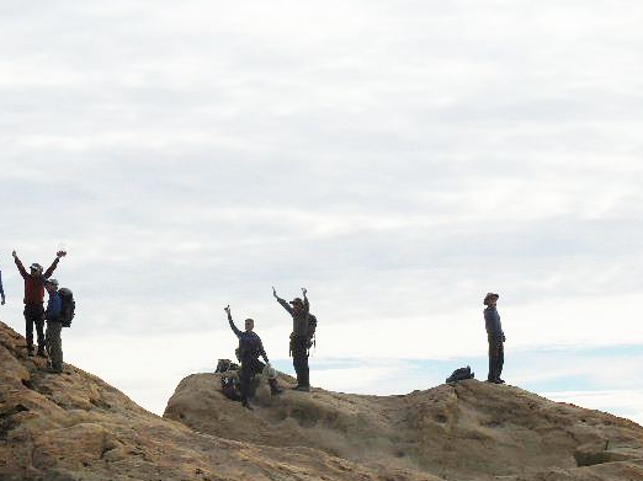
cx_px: 169
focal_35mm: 169
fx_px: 3138
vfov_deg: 8.8
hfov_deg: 11.7
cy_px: 316
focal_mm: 20.4
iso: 125
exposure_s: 1/1600
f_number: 5.1
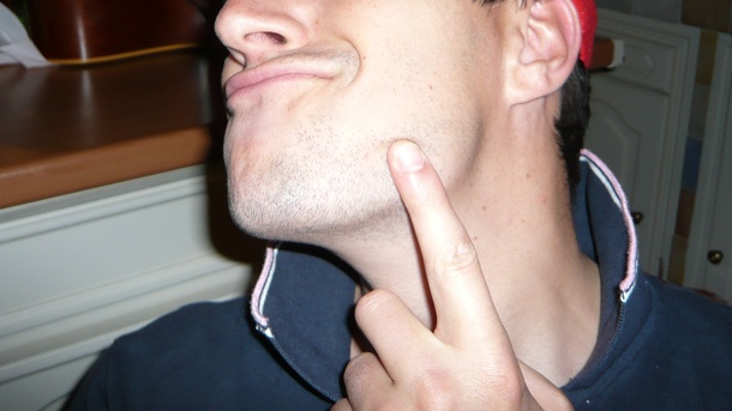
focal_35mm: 40
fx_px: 776
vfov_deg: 28.7
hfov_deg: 50.5
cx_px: 374
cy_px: 55
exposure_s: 1/30
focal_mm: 4.6
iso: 100
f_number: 2.8
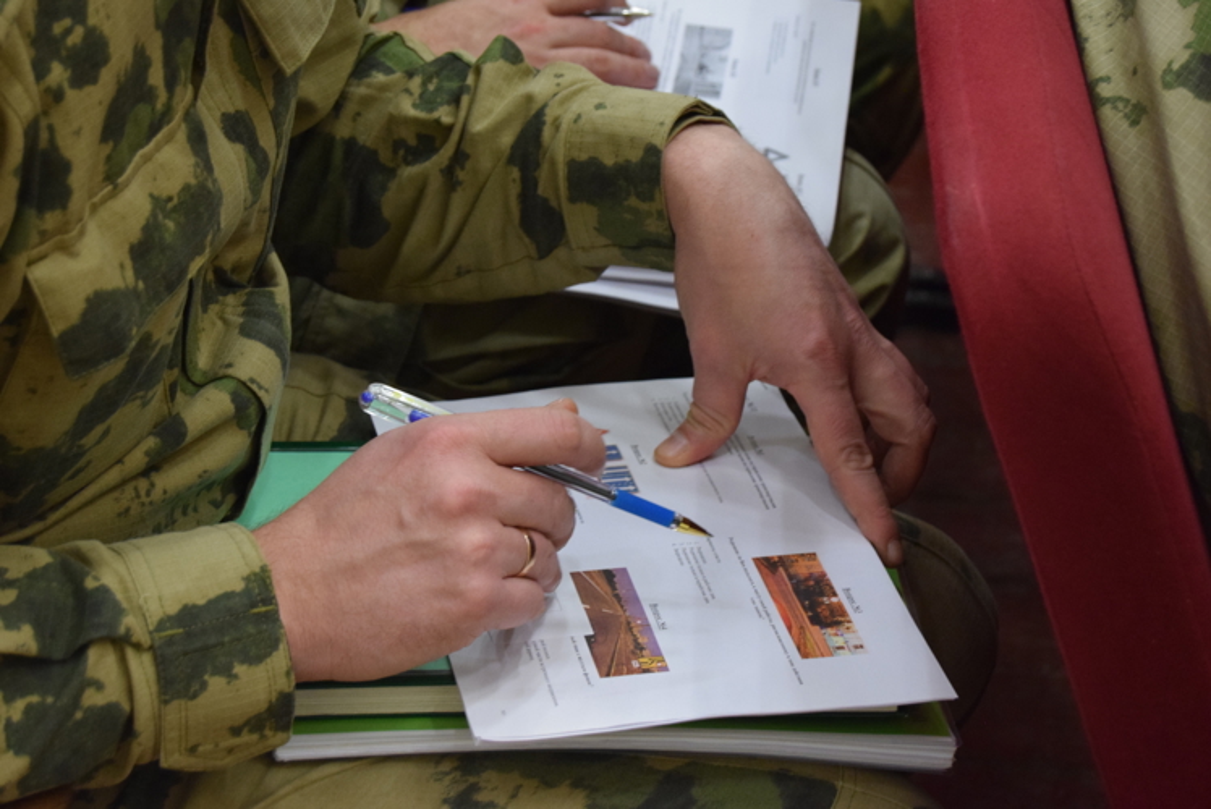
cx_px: 606
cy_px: 404
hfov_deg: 24.6
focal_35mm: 82
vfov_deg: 16.6
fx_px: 2777
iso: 2500
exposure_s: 1/60
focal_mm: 55
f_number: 5.6
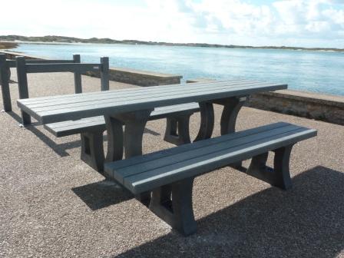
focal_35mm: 30
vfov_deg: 46.8
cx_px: 172
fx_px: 298
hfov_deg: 60.0
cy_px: 129
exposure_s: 1/400
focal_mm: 5
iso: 80
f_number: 4.5
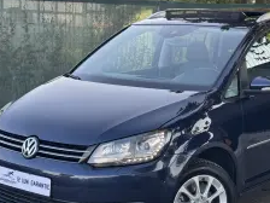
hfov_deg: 25.2
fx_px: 601
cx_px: 175
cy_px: 118
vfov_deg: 19.1
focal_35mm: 77
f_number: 1.78
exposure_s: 1/223
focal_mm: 6.76
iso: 64
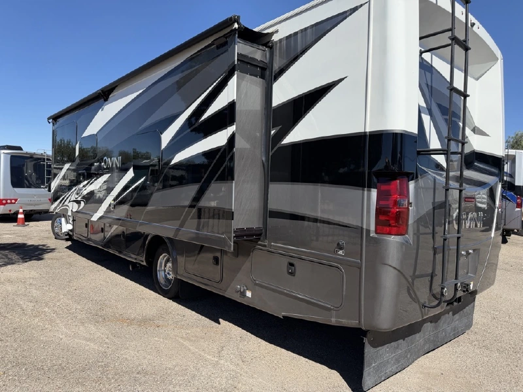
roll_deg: -2.8
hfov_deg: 71.6
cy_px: 196
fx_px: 363
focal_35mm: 24
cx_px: 262
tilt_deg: -0.6
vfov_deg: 56.8
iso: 80
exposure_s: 1/4975
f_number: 1.78
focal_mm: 6.76
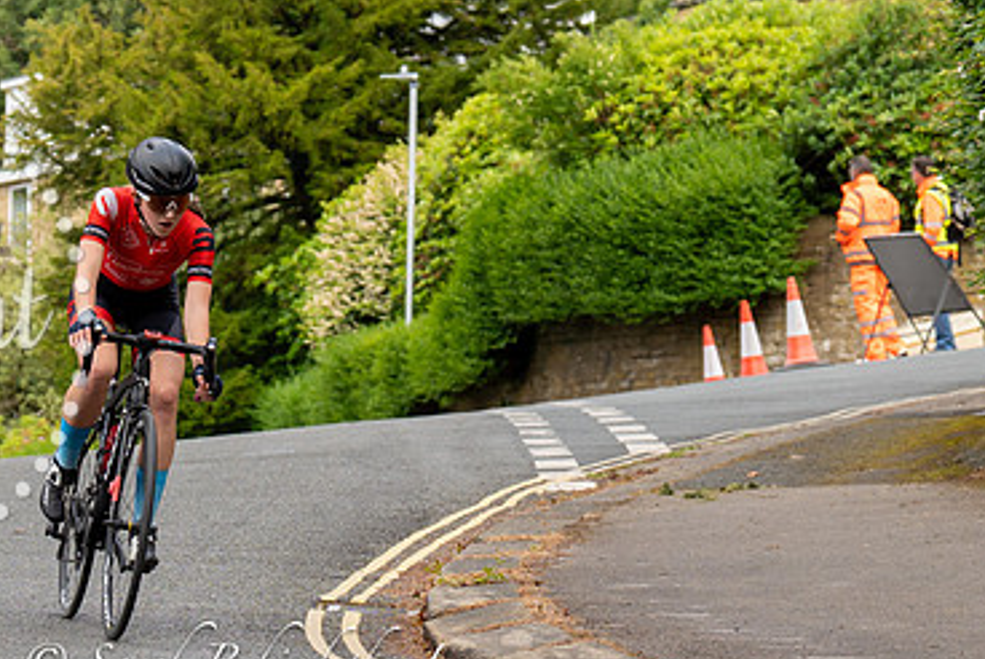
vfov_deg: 7.6
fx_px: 4929
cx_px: 128
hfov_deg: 11.4
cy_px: 447
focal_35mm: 180
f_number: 4.5
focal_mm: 70
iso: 400
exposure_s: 1/640
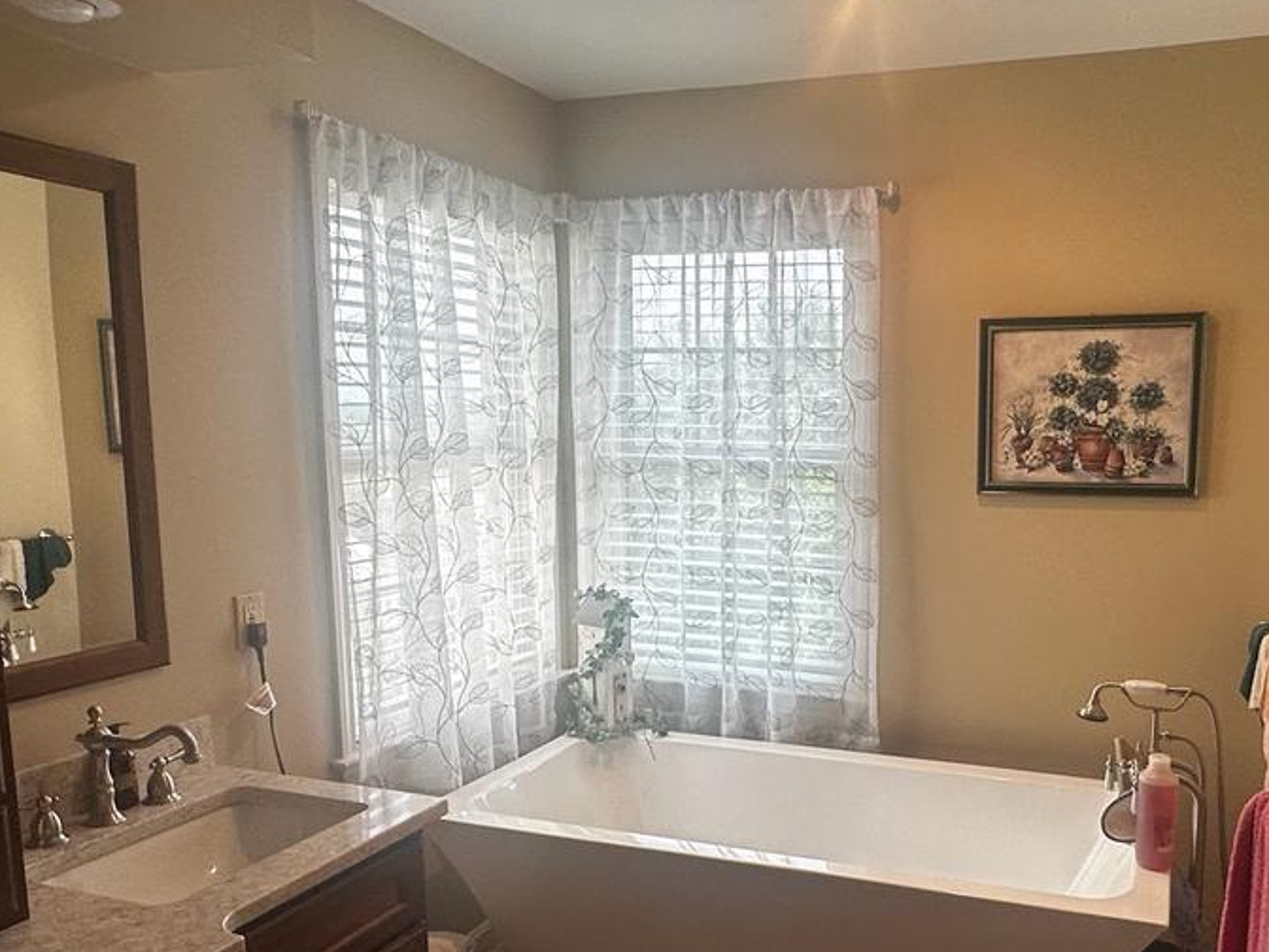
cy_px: 574
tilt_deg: -6.3
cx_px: 821
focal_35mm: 30
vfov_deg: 46.5
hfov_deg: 58.9
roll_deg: -0.5
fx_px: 1100
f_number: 2.2
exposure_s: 1/120
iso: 80
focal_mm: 2.22
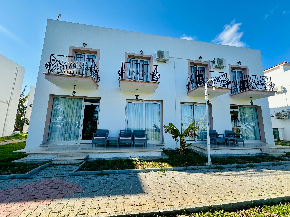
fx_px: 117
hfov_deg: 102.1
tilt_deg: +9.3
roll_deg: -0.8
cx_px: 145
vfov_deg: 85.7
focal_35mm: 14
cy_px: 108
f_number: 2.2
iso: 40
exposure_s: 1/694
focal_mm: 2.22
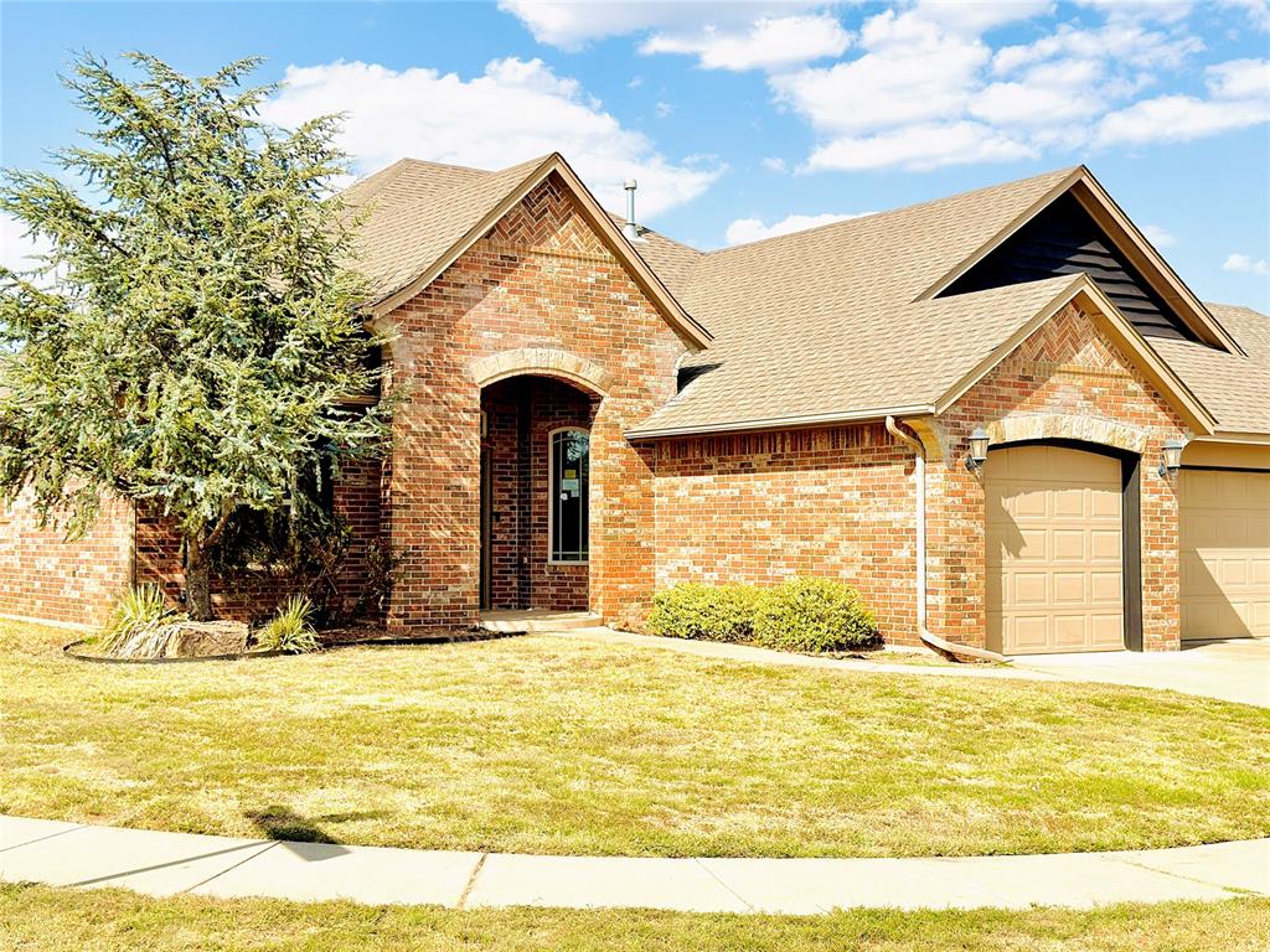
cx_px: 635
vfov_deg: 40.7
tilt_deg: +1.9
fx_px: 1284
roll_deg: -0.7
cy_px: 476
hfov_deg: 52.6
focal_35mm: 35
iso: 64
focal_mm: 6.76
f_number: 1.78
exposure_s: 1/3401
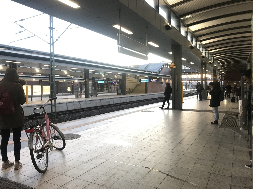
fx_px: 205
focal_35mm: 28
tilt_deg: -1.2
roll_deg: +1.7
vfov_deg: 49.7
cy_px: 94
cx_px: 126
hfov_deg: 63.4
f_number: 1.8
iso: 40
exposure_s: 1/17
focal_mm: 3.99
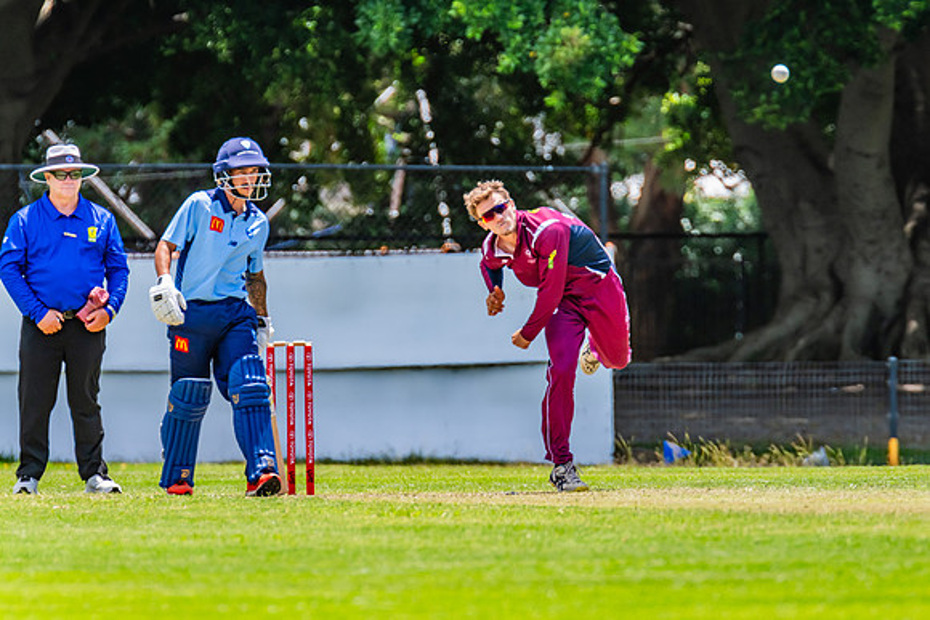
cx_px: 541
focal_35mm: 698
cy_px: 270
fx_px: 18044
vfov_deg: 2.0
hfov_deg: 3.0
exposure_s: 1/1000
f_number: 9
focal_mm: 600
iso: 800
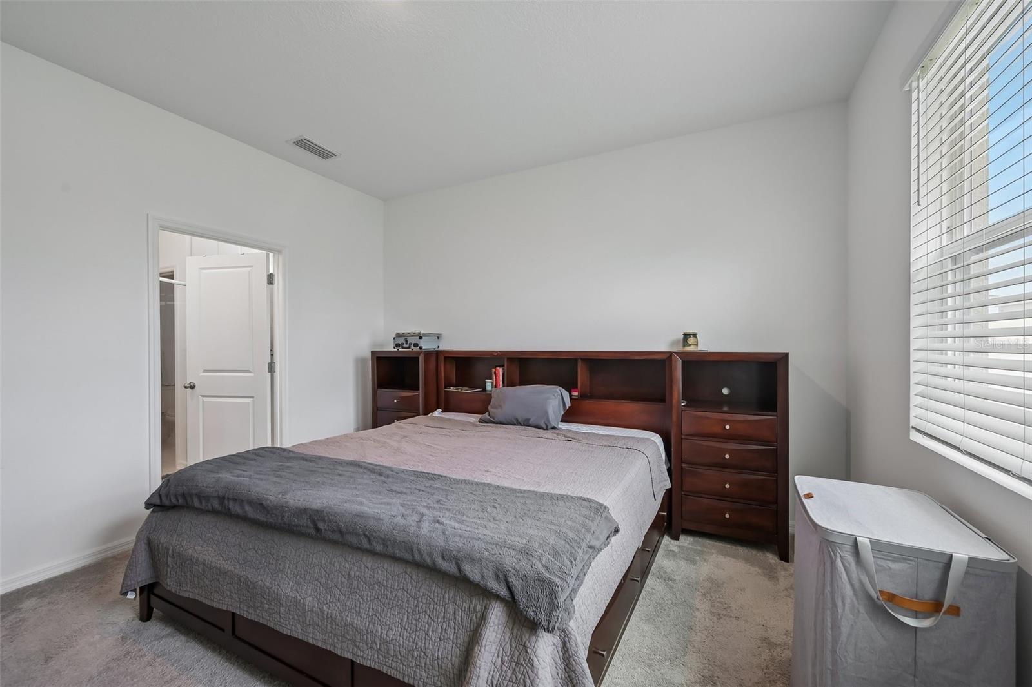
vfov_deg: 81.2
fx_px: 401
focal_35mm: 14
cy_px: 344
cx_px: 516
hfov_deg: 104.3
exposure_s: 1/30
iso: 400
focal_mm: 14
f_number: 8
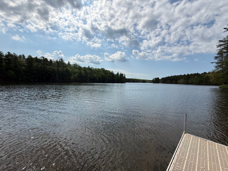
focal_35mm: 14
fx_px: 92
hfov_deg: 102.1
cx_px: 114
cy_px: 86
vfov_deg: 85.7
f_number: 2.2
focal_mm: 2.22
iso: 50
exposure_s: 1/4425
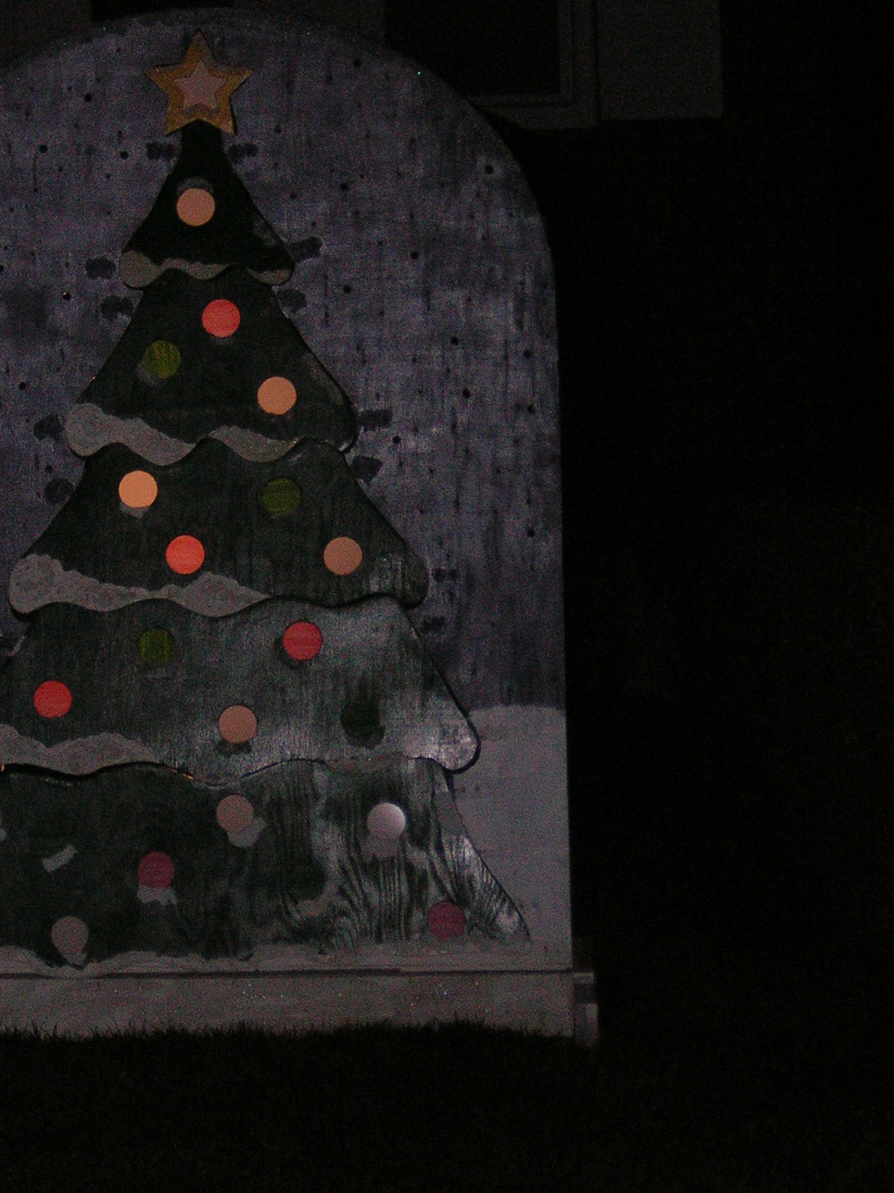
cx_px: 447
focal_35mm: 108
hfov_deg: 13.7
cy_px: 596
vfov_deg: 18.2
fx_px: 3719
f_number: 4.7
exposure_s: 1/60.1
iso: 200
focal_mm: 14.1
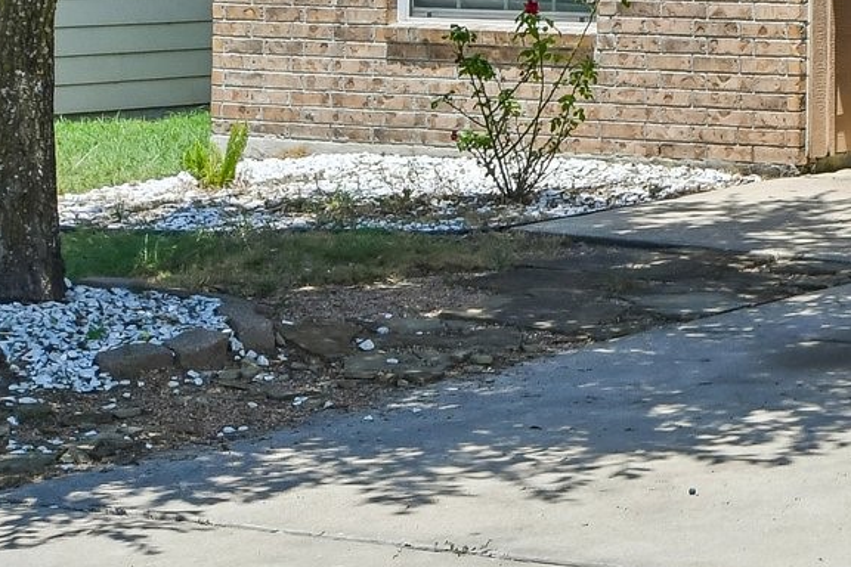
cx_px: 1399
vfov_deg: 10.4
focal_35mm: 128
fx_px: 3026
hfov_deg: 14.5
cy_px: -244
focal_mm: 24
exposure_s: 1/800
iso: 400
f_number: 8
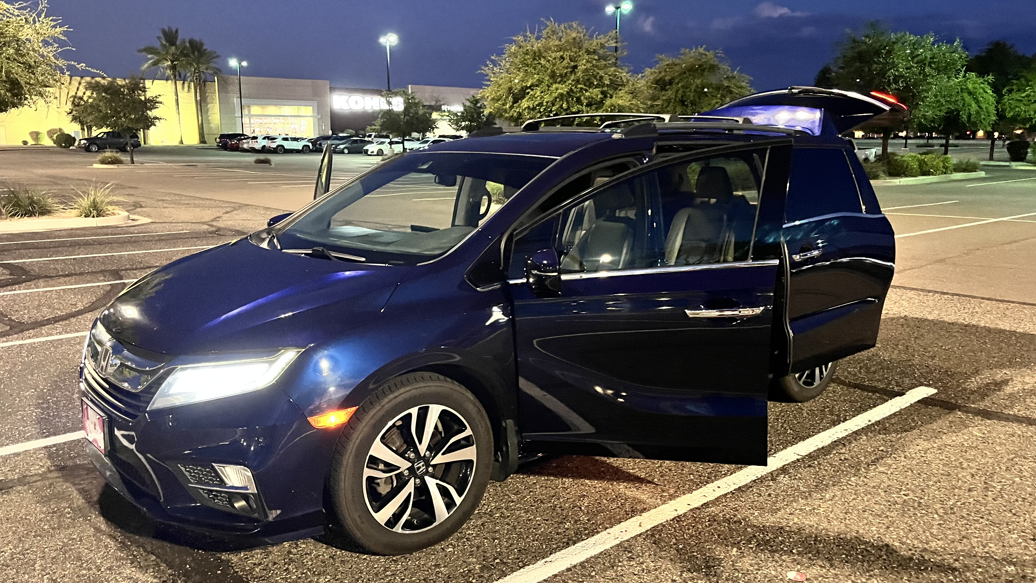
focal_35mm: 29
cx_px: 514
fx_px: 797
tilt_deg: -11.3
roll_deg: +0.4
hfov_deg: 66.1
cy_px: 299
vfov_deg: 40.2
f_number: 1.6
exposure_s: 1/25
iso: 640
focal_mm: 5.1
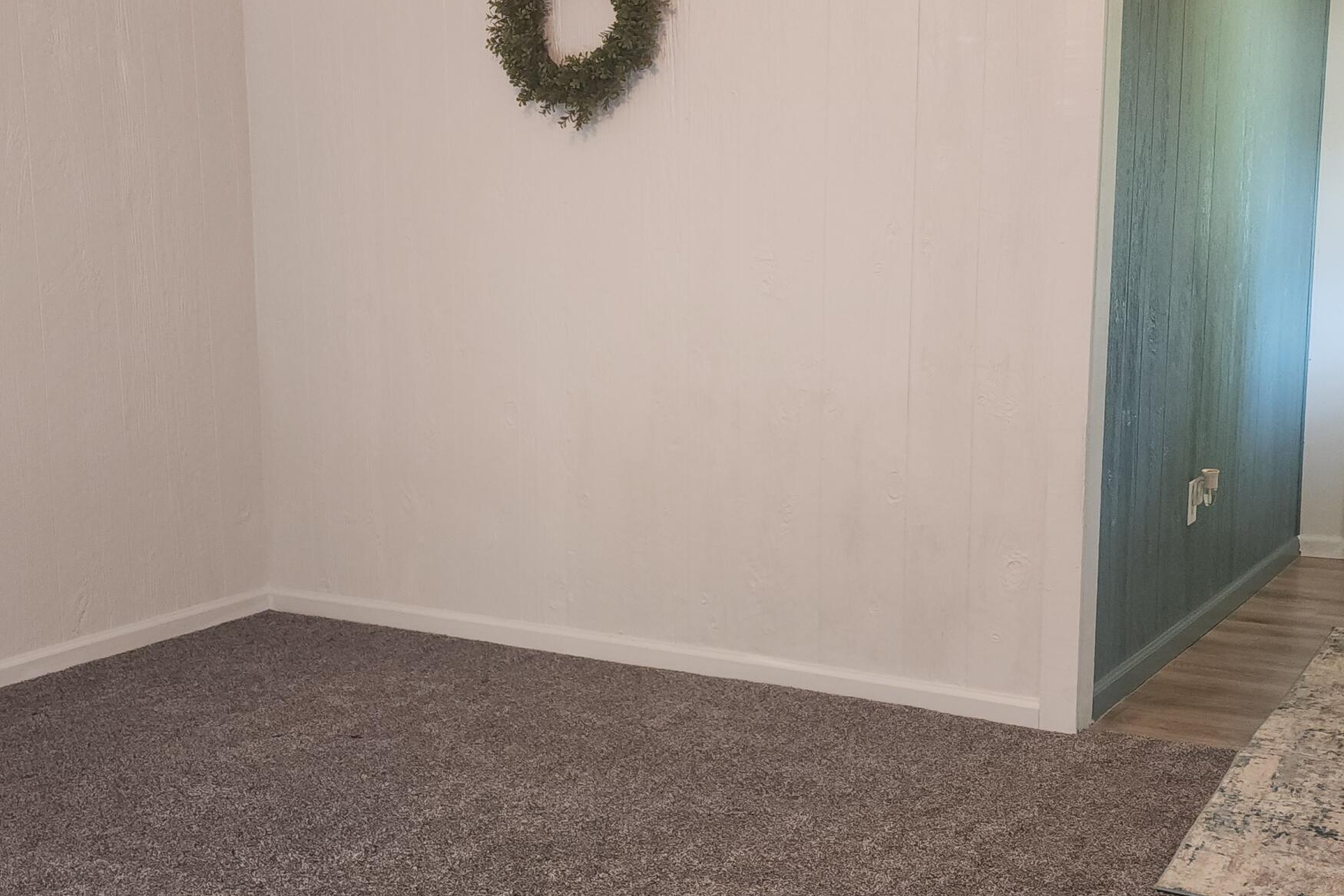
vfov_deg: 32.6
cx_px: 685
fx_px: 1531
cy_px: 466
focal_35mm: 41
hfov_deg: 47.4
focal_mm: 6.4
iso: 100
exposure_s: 1/24
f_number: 1.8
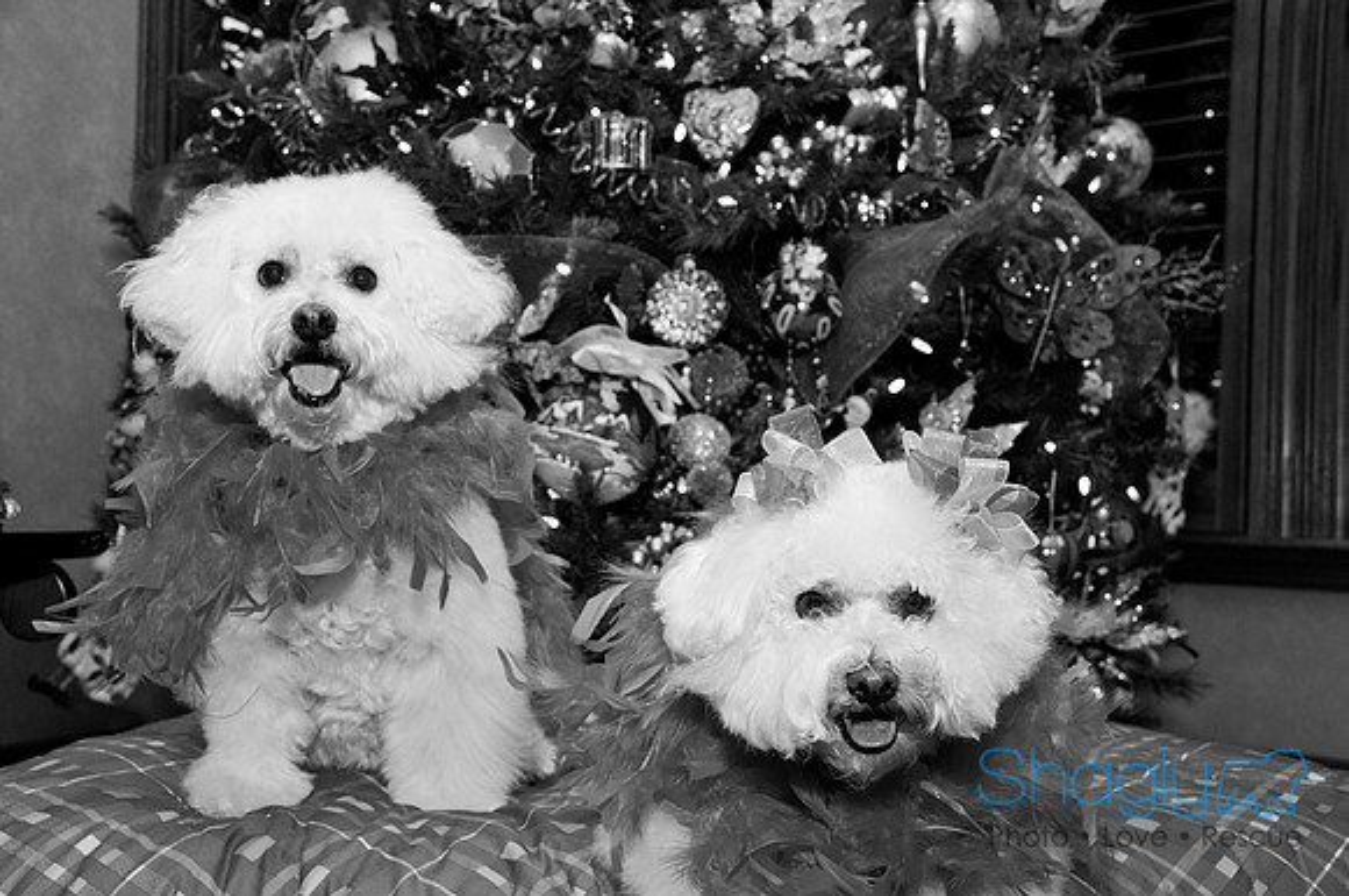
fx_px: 1459
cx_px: 674
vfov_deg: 34.1
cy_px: 448
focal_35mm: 39
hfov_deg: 49.6
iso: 400
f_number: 5
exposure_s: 1/100
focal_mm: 26
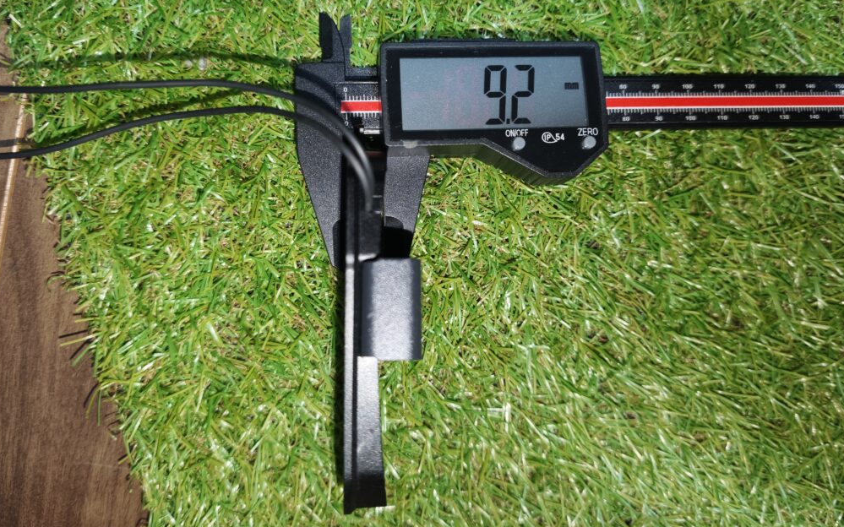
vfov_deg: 48.9
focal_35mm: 25
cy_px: 209
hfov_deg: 72.5
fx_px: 575
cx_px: 413
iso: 320
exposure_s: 1/60
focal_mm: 6.62
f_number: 1.67
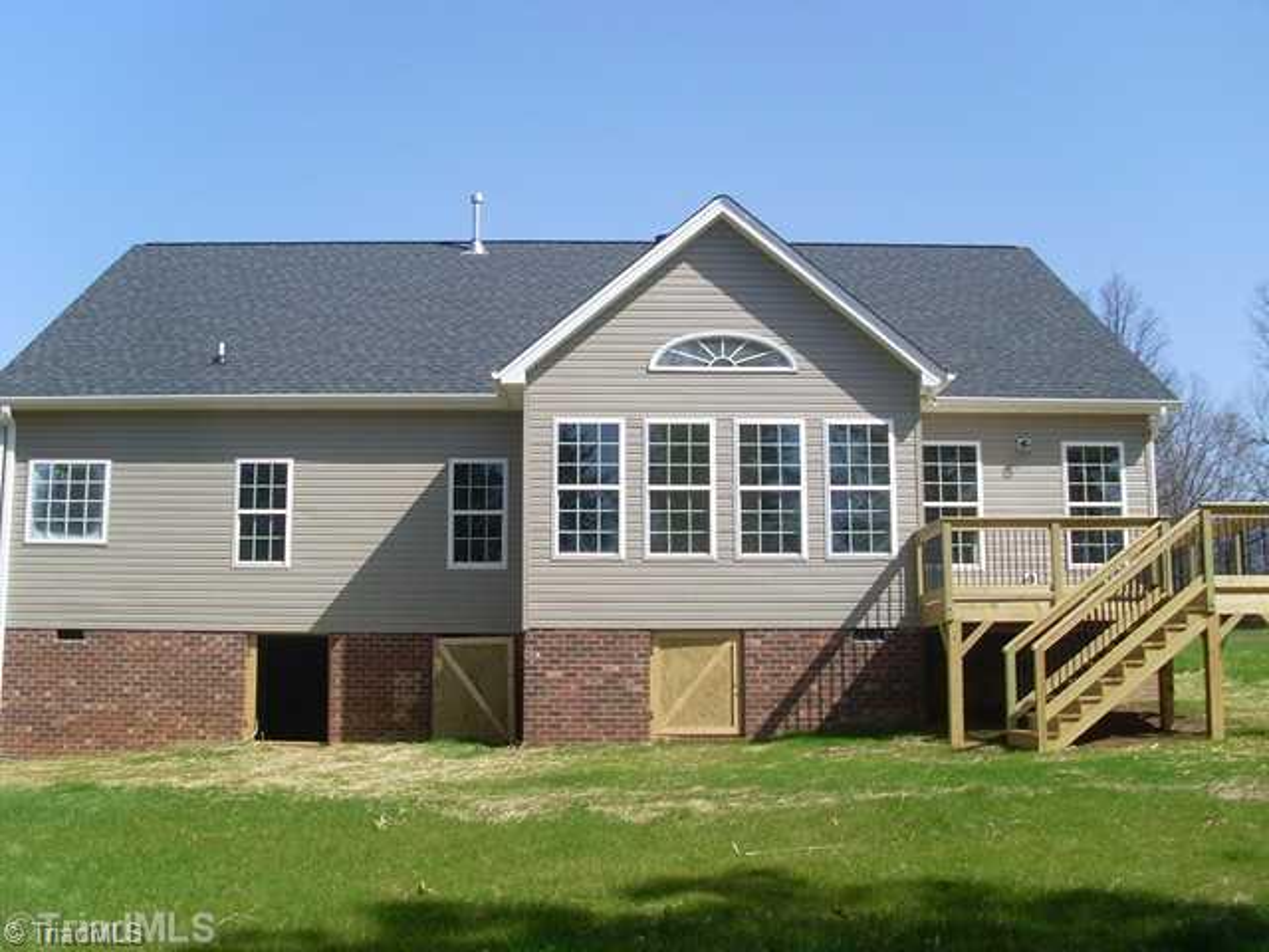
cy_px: 476
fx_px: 1393
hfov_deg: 49.0
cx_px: 634
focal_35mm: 38
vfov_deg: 37.7
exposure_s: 1/250
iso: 80
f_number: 7.7
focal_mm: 6.3
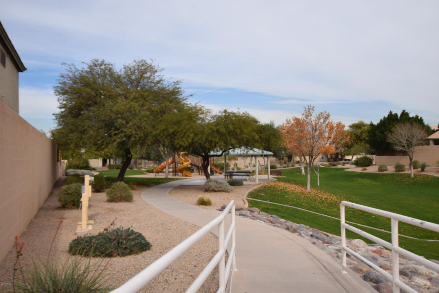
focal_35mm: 30
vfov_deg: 43.6
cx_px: 220
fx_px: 366
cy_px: 146
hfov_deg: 61.9
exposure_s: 1/200
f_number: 10
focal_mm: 20
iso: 100
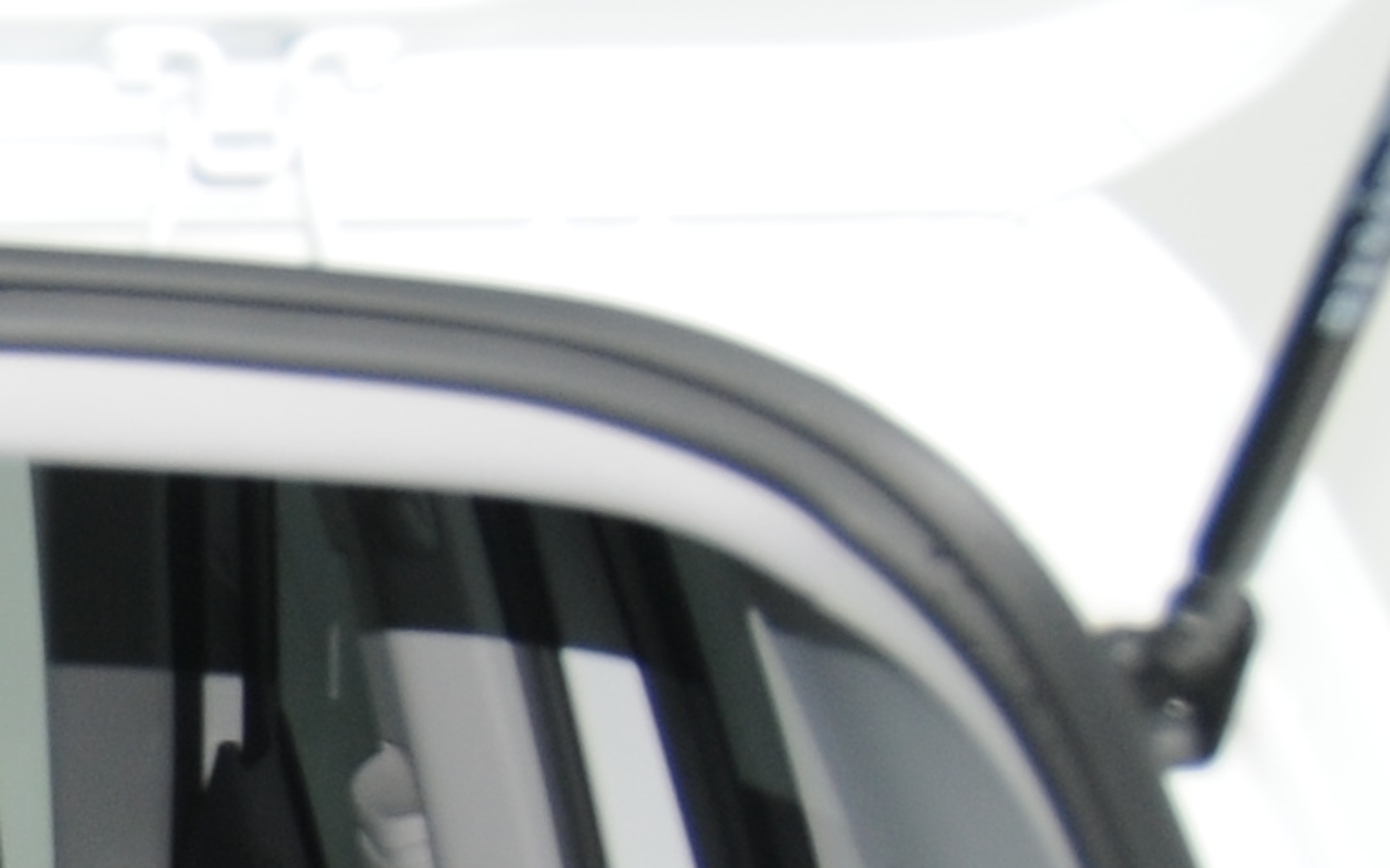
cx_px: -1247
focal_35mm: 233
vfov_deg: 5.5
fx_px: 8820
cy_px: 1851
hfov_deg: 8.6
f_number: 4.8
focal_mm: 27
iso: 200
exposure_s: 1/10
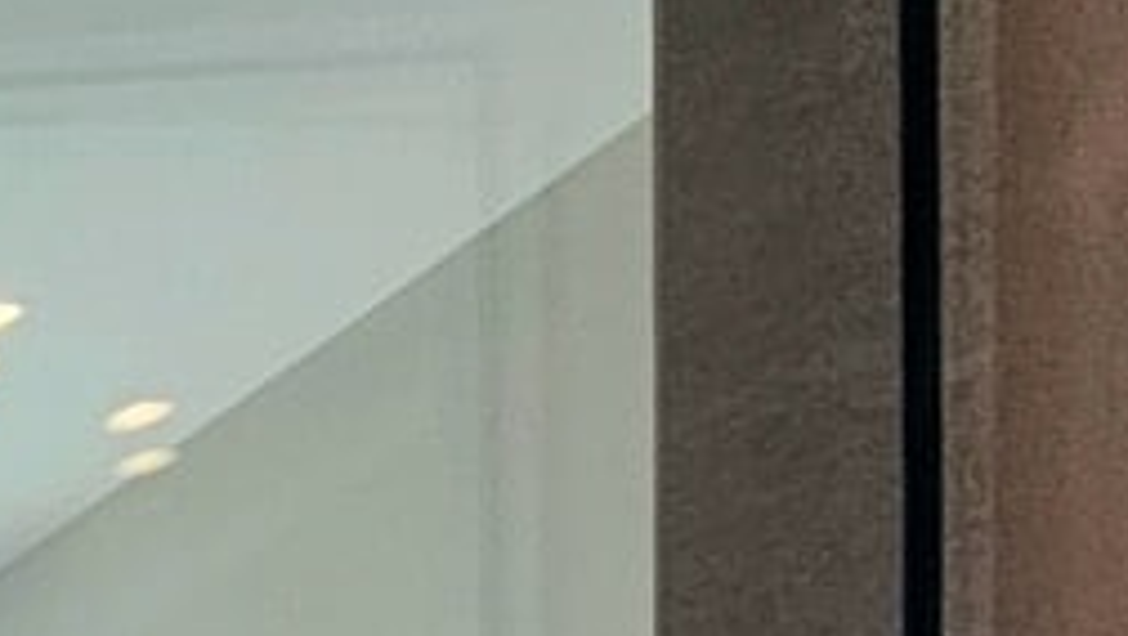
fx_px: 2154
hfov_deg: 15.4
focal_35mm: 72
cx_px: -1562
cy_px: 1662
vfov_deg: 12.2
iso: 50
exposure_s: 1/101
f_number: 2.2
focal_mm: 2.2
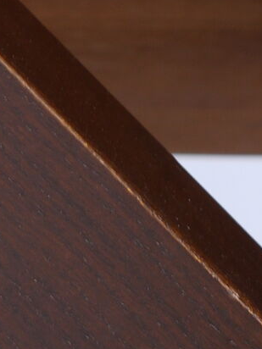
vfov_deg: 6.0
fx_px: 3330
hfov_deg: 4.5
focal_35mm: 330
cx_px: 326
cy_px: 371
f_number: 5.5
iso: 100
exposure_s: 1/10
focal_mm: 34
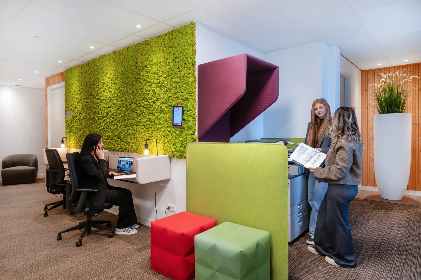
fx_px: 269
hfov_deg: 76.1
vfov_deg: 55.1
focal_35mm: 23
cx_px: 210
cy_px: 140
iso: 1600
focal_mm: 23
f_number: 8
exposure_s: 1/60
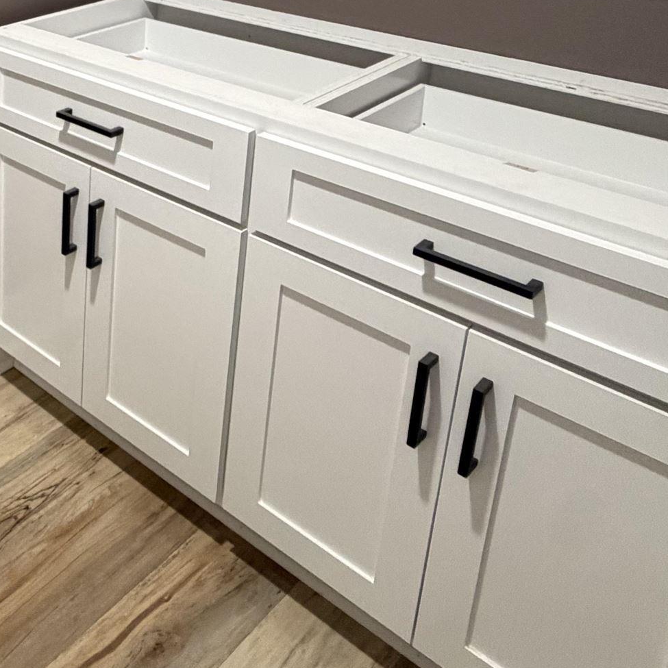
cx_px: -94
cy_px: 17
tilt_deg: -15.1
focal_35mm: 39
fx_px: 851
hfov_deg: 35.5
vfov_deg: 38.5
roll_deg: +2.4
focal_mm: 2.22
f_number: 2.2
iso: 320
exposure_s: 1/60
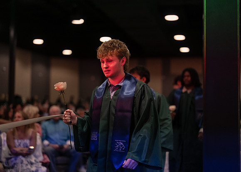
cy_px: 86
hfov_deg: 36.7
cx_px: 120
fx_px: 363
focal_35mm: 53
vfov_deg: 26.6
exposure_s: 1/500
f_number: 1.2
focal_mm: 50
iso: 1250
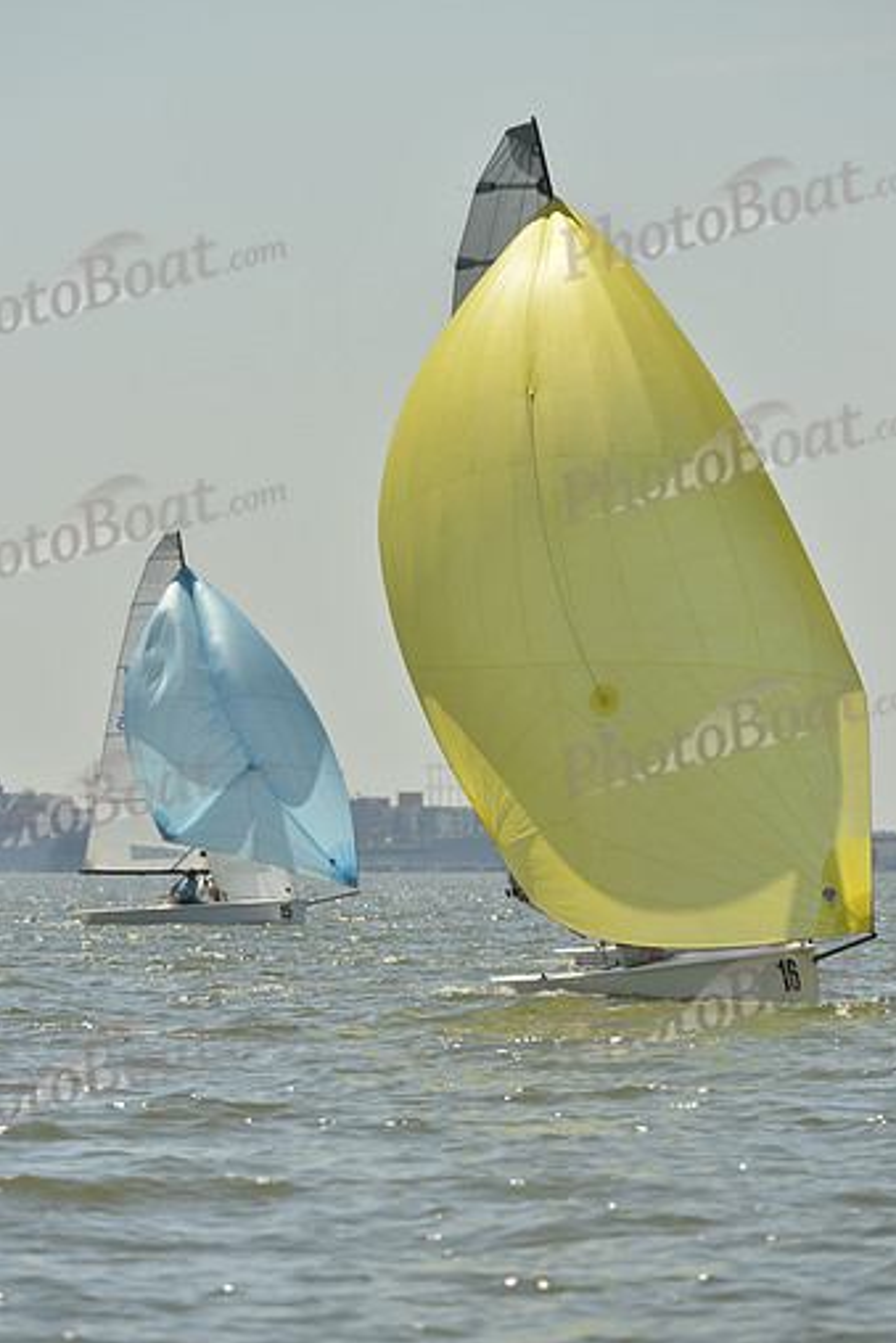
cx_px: 424
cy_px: 632
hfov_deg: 4.6
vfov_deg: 6.9
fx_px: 11080
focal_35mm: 297
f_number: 6.3
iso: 200
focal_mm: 260
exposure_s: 1/1250
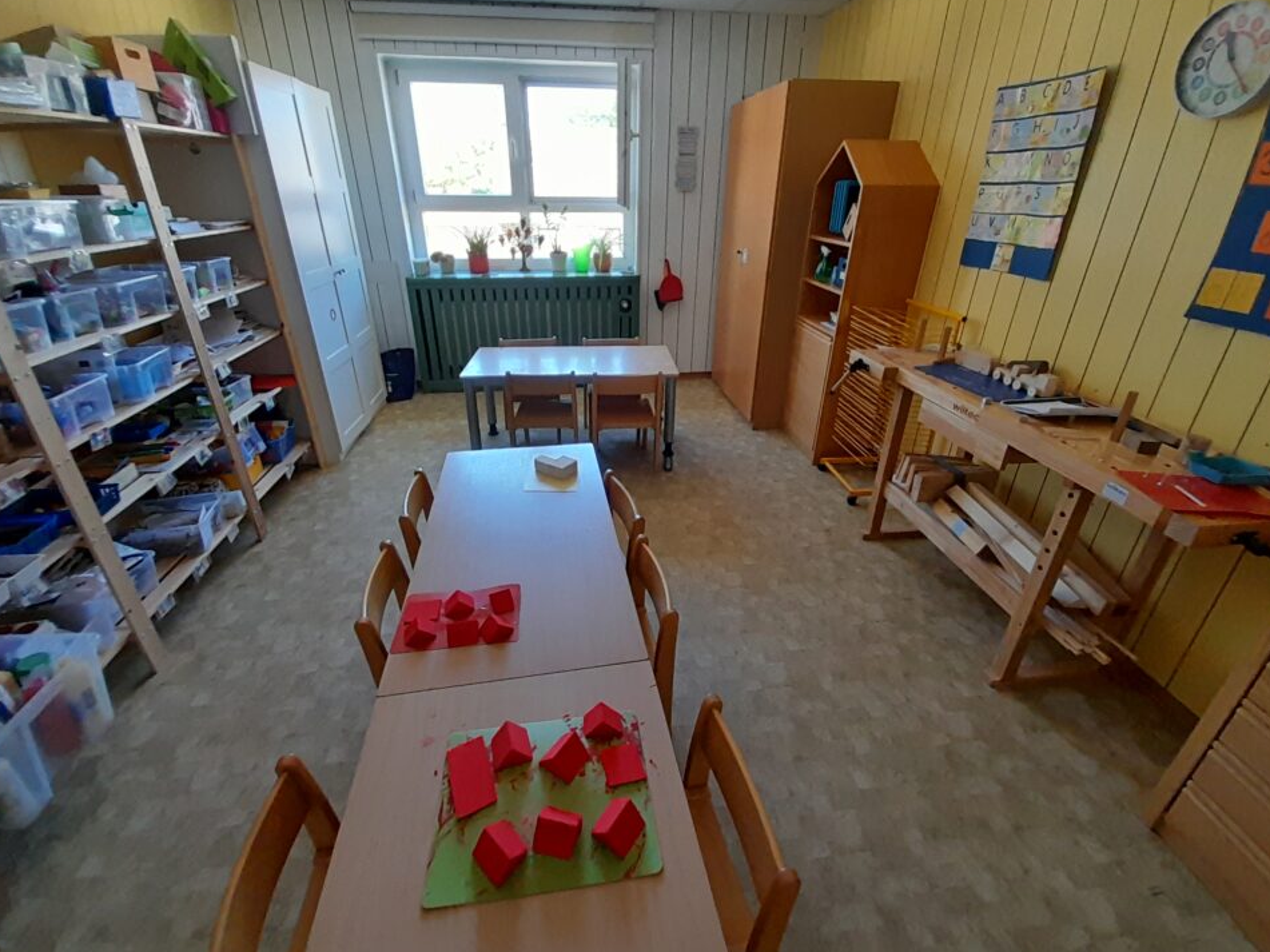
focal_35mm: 14
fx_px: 514
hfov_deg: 102.1
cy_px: 450
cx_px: 626
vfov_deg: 85.6
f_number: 2.2
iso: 200
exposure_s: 1/50
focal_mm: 1.13
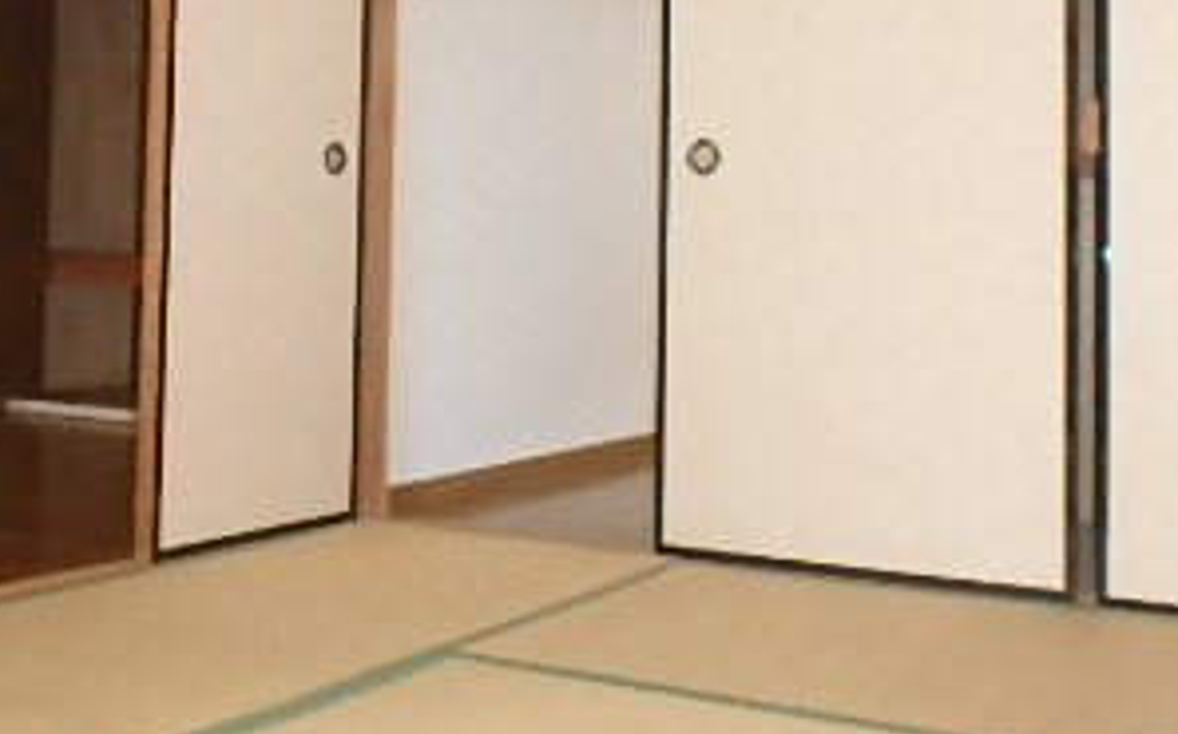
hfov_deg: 41.9
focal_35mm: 48
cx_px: 603
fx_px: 1540
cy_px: 210
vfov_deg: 26.6
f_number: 3.5
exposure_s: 1/30
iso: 1600
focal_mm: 3.7
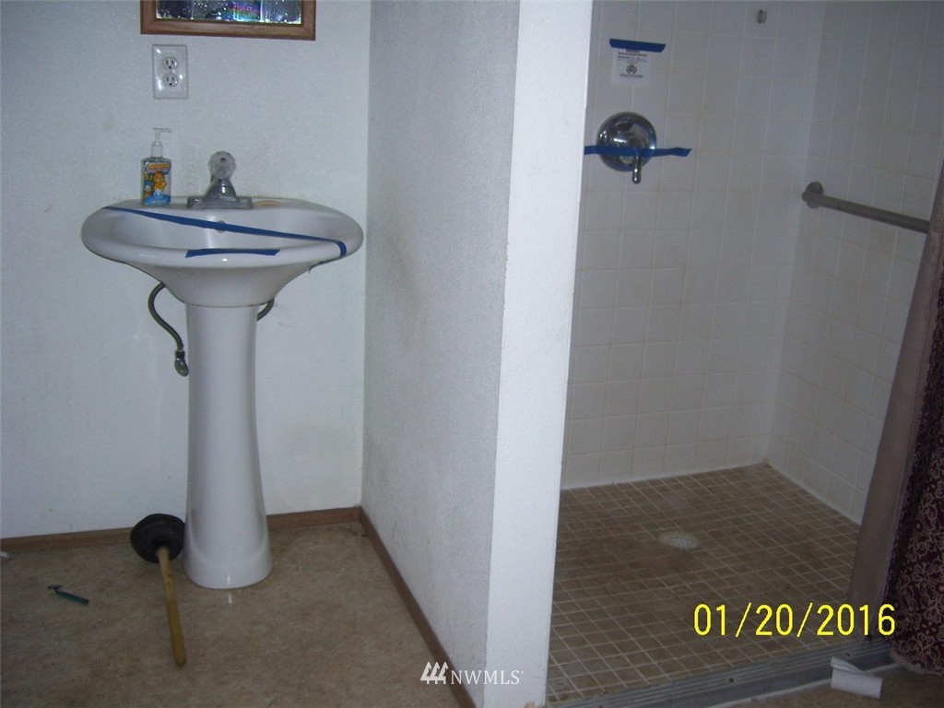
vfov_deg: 39.7
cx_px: 472
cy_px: 354
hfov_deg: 51.4
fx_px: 982
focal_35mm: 36
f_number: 2.7
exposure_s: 1/60
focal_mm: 6
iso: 80
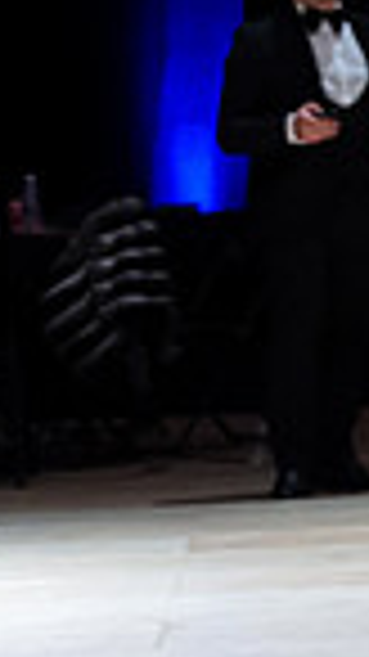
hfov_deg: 4.0
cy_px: 236
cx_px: 1276
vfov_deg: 7.5
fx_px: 5015
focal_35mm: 288
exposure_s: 1/400
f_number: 3.2
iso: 3200
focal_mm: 60
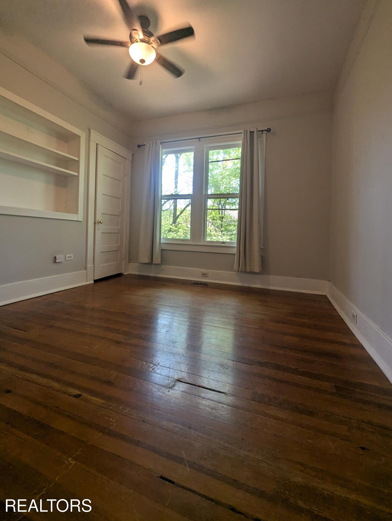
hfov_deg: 81.8
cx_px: 191
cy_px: 233
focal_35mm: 15
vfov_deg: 97.7
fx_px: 226
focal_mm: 1.95
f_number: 2.2
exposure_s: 1/120
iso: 110
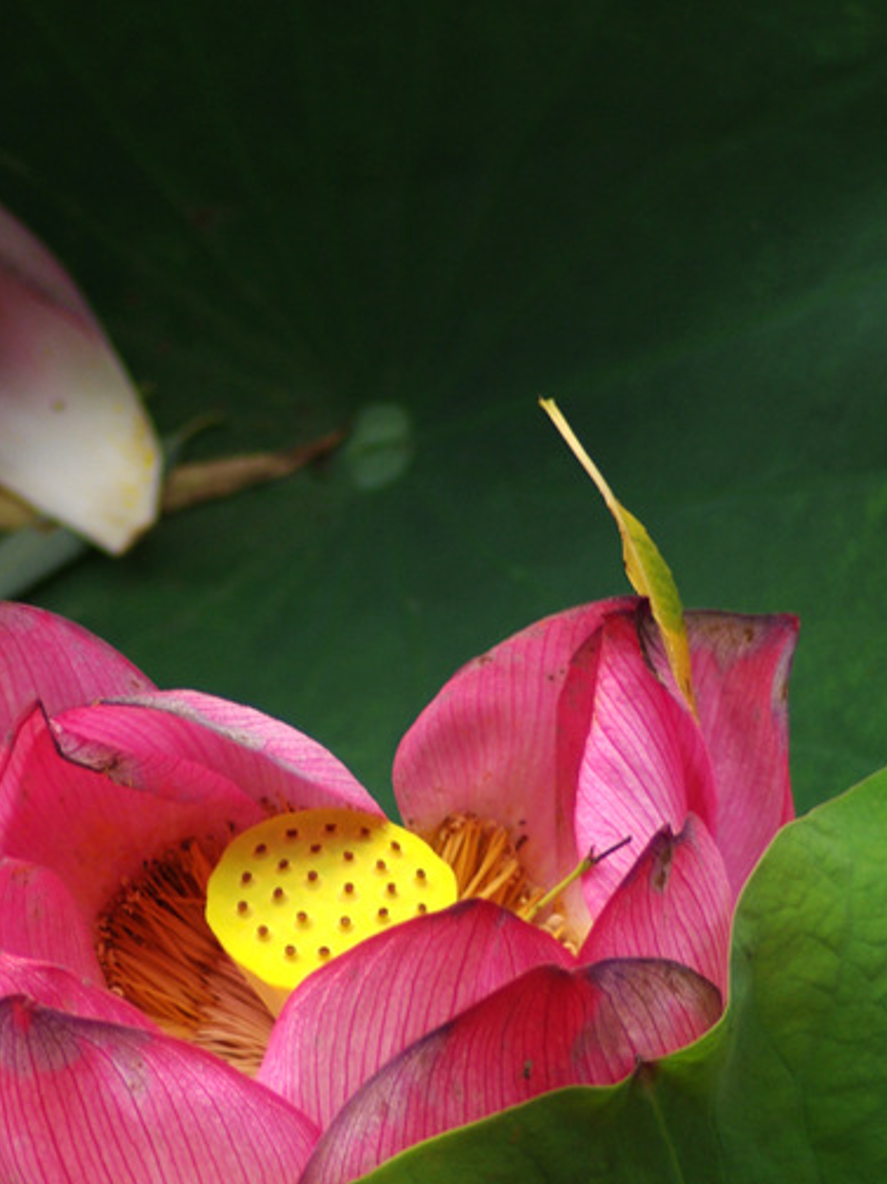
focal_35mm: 345
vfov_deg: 5.7
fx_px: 11792
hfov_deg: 4.3
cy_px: 829
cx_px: 308
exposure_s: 1/125
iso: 100
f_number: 2.8
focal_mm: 100
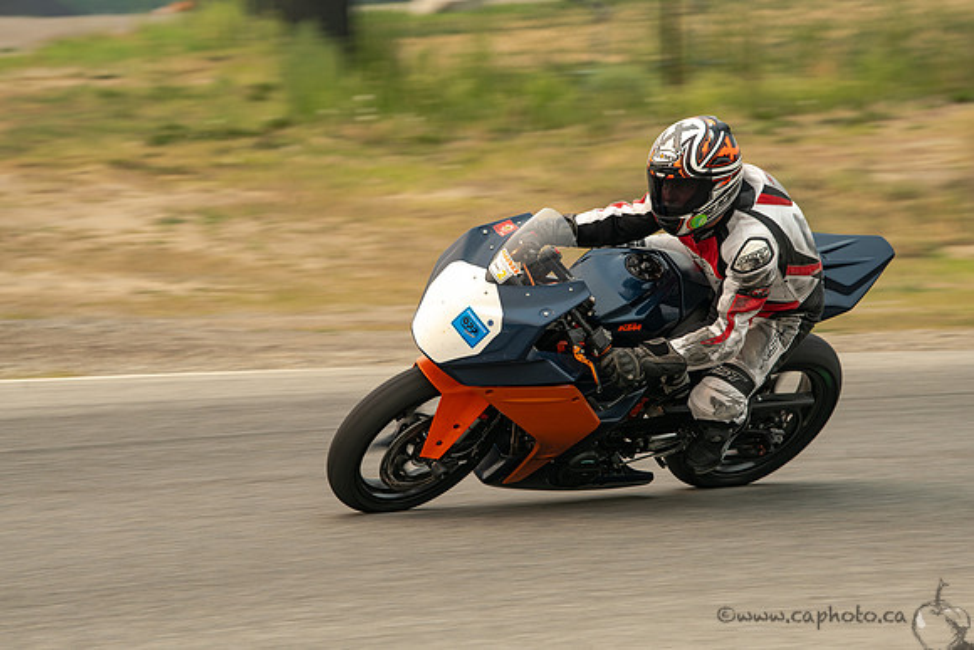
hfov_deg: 10.3
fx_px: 5412
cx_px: 487
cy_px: 325
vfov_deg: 6.9
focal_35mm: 200
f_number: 9
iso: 140
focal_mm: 200
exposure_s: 1/250
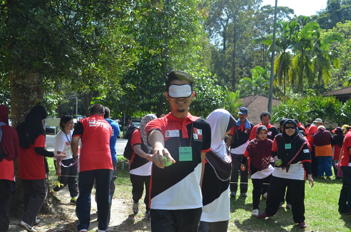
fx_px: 409
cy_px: 116
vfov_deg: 31.8
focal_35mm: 42
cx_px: 176
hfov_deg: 46.5
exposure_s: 1/640
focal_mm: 28
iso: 250
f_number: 5
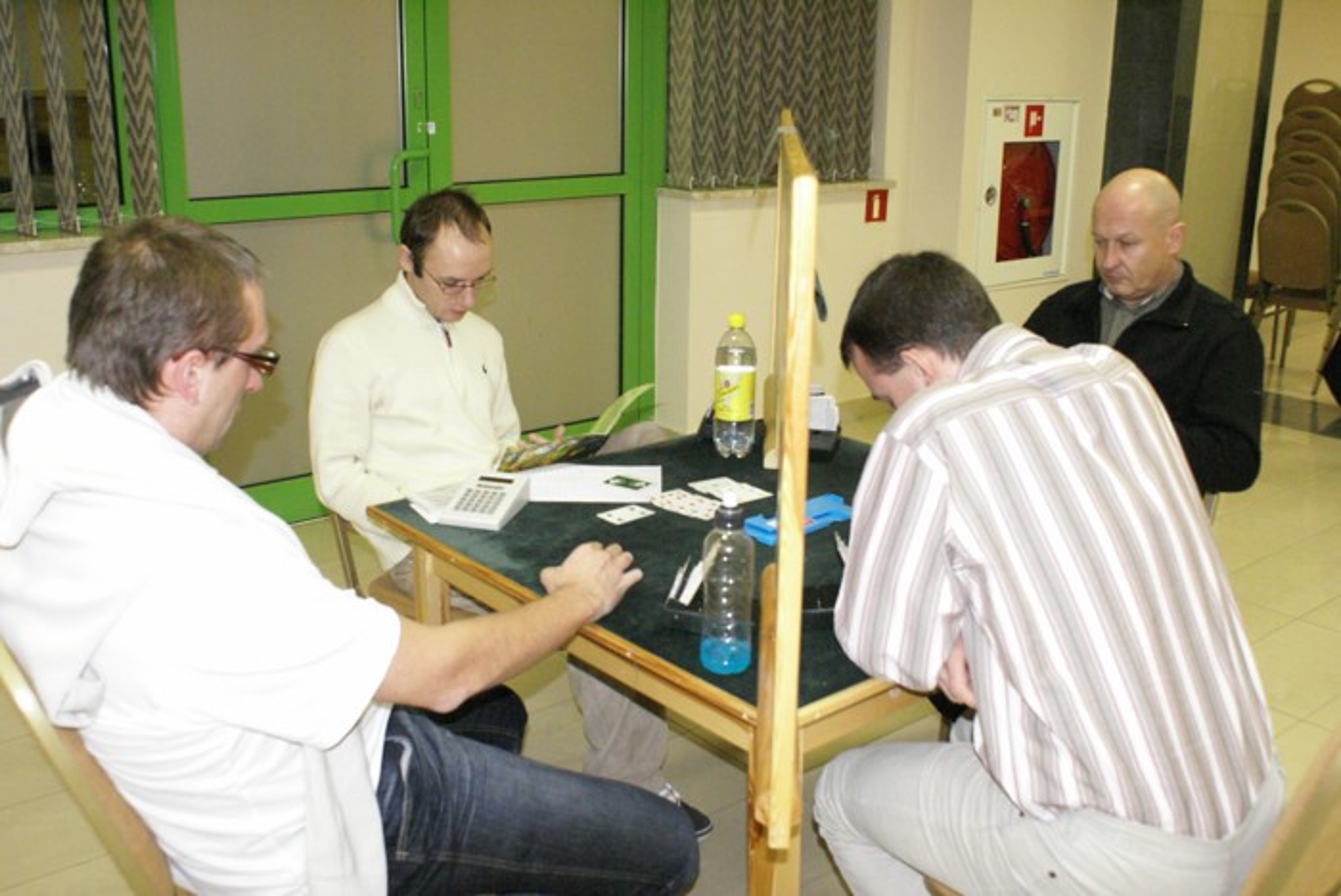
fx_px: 1230
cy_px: 448
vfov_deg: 40.0
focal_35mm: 33
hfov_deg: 57.2
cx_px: 670
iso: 1600
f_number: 5.6
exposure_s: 1/40
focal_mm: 22
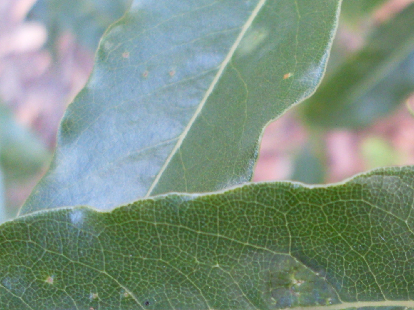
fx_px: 1053
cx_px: 381
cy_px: 288
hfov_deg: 21.7
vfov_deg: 16.5
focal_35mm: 88
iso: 160
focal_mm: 6.3
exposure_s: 1/45
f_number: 2.8
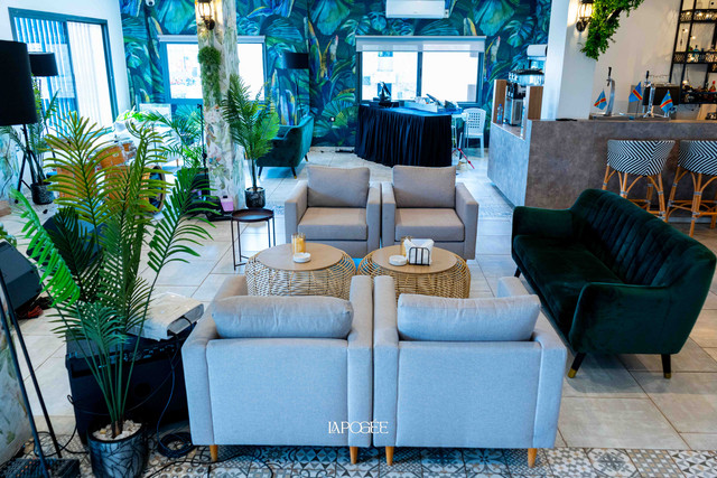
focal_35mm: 28
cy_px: 239
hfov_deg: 65.5
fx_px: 558
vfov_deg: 46.4
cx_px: 358
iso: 2000
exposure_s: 1/50
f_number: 5
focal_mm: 28
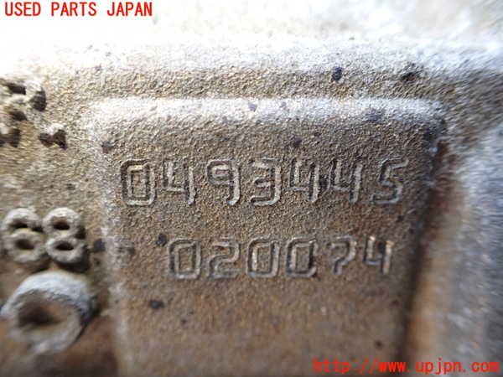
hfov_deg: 60.0
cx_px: 252
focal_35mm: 30
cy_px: 188
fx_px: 436
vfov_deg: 46.8
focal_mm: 5.4
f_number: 2.3
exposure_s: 1/125
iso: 250
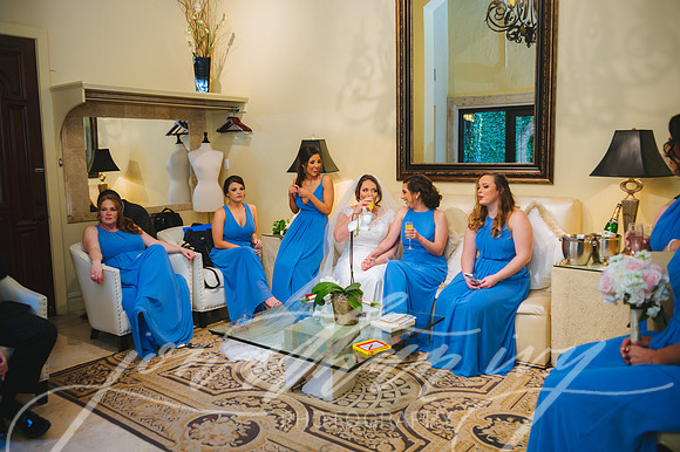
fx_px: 566
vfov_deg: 43.6
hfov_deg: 62.0
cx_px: 340
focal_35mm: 30
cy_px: 226
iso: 1250
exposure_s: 1/200
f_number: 2.8
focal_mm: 30
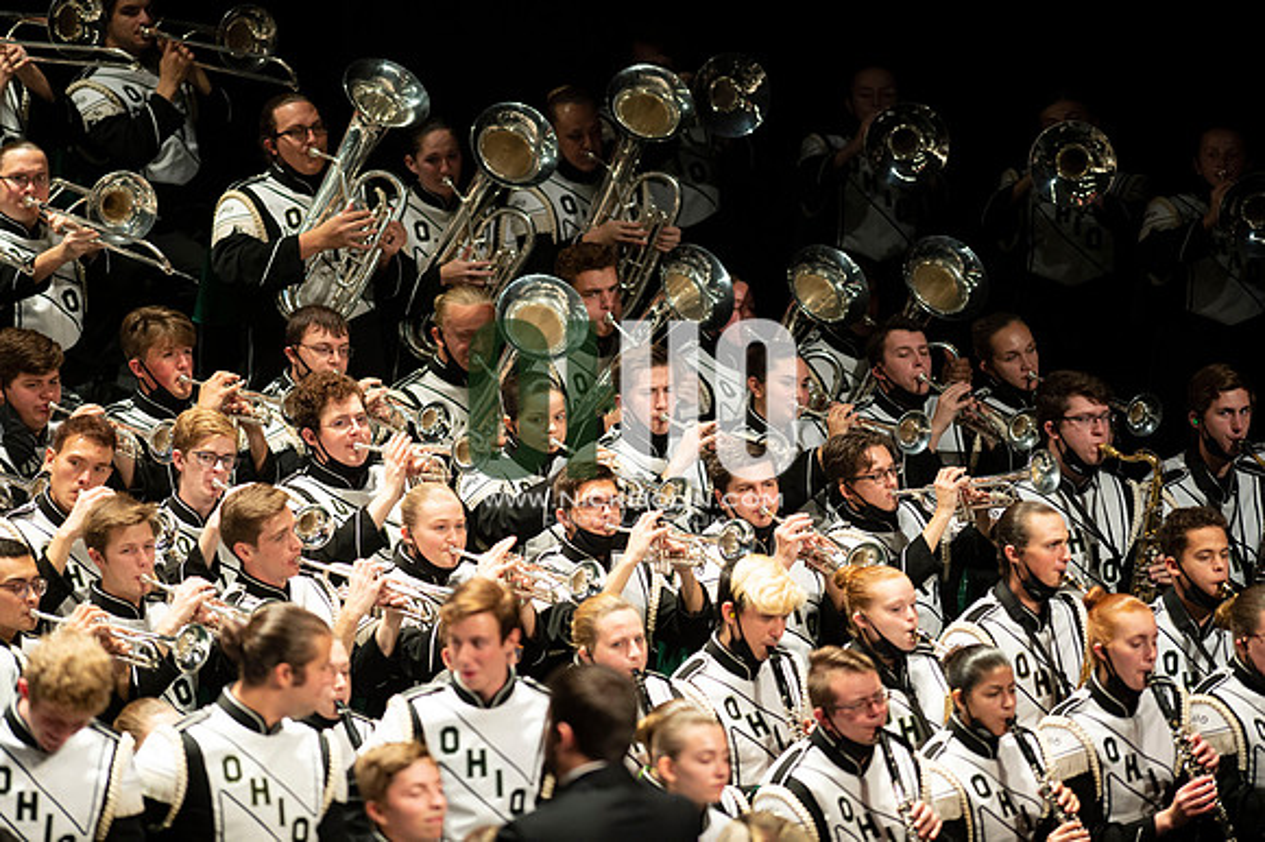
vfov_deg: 4.6
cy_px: 421
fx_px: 10535
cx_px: 632
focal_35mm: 300
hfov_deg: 6.9
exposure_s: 1/500
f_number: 2.8
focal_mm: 300
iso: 3200
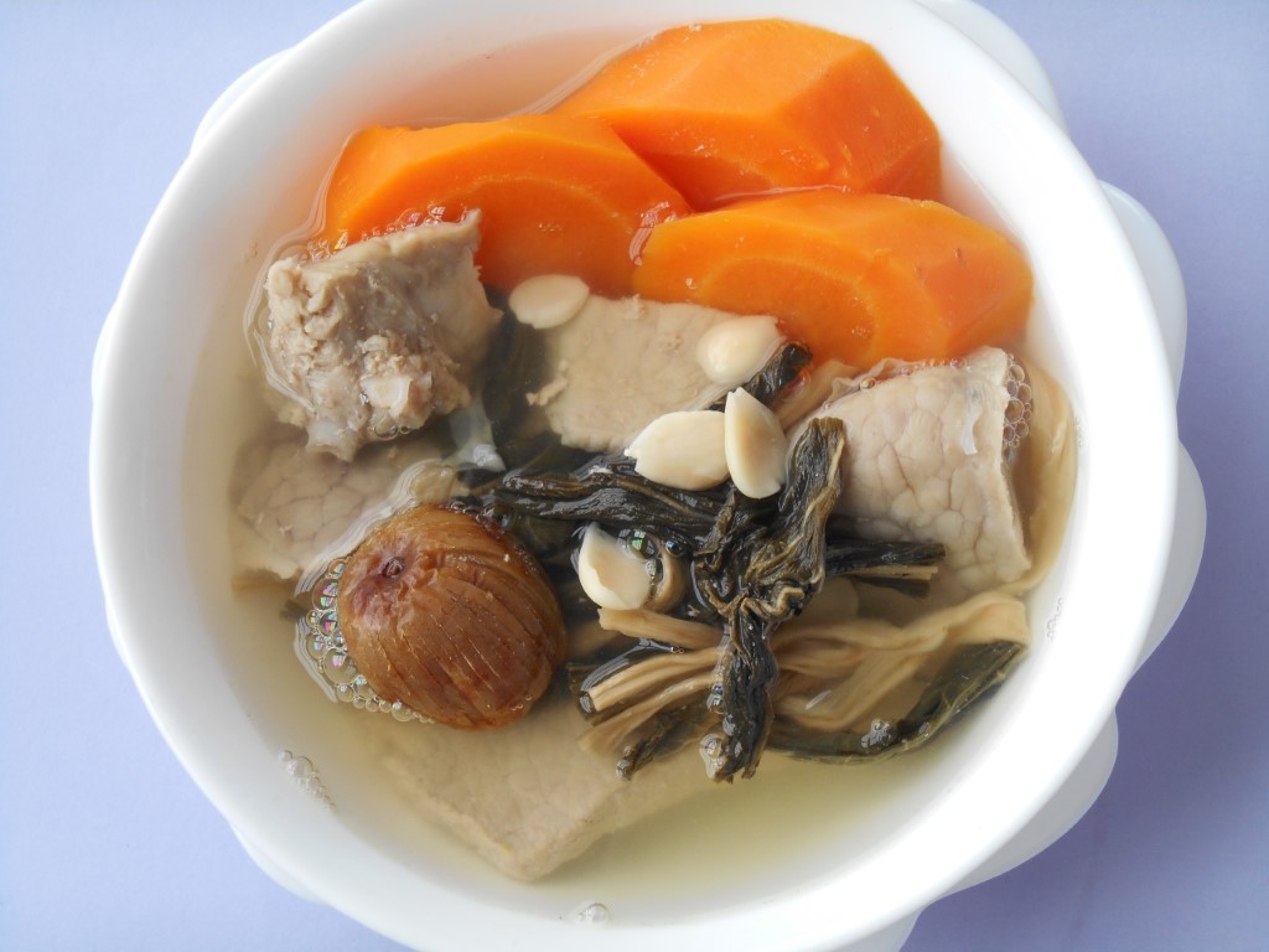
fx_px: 2933
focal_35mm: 80
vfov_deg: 18.4
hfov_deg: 24.4
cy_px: 476
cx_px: 634
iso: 110
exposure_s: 1/30
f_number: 4.7
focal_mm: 14.3
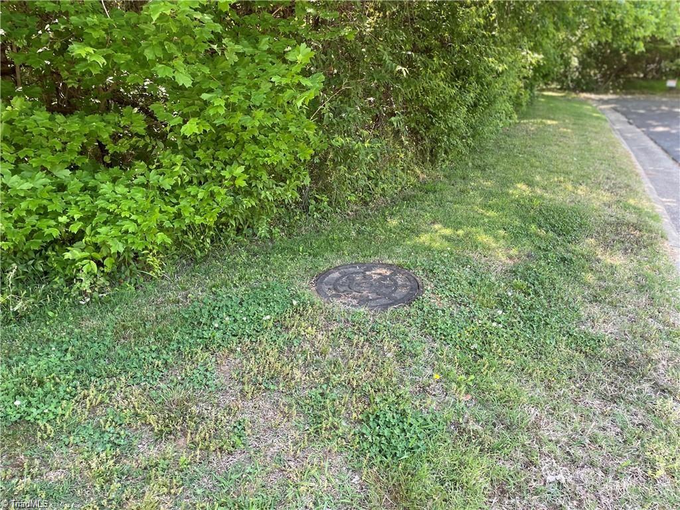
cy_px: 255
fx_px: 511
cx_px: 340
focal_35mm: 26
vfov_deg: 53.1
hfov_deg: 67.3
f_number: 1.6
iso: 64
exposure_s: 1/121
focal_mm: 4.2
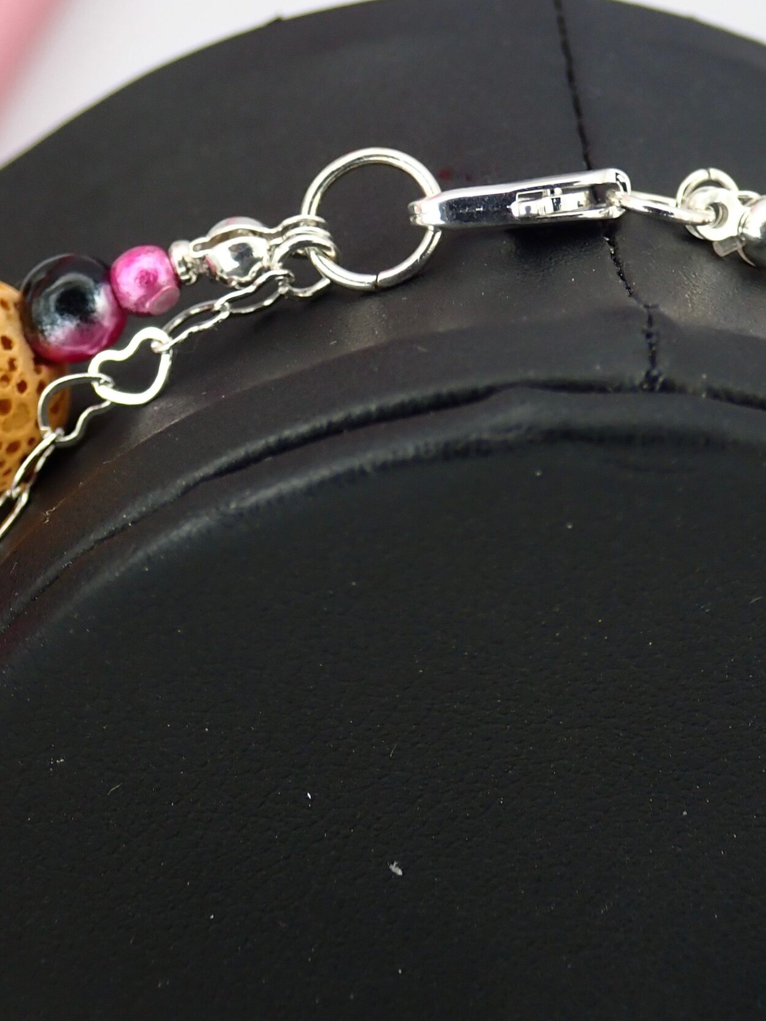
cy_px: 240
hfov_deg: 19.1
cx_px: 530
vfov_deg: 25.0
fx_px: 2271
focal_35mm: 77
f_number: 3.2
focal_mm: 9.01
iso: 160
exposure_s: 1/100
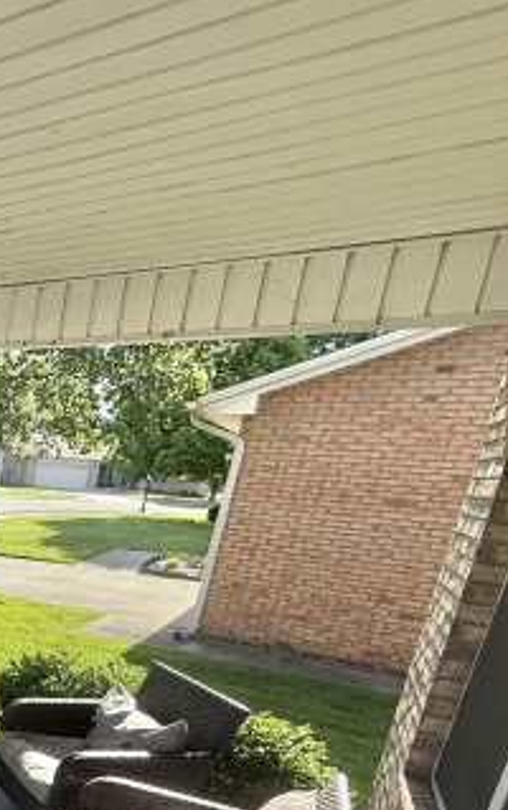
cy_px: 630
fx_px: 685
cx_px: -286
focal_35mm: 31
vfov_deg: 57.3
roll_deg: -3.6
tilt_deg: -14.1
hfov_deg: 26.6
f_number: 2.2
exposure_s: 1/644
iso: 50
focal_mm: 2.22
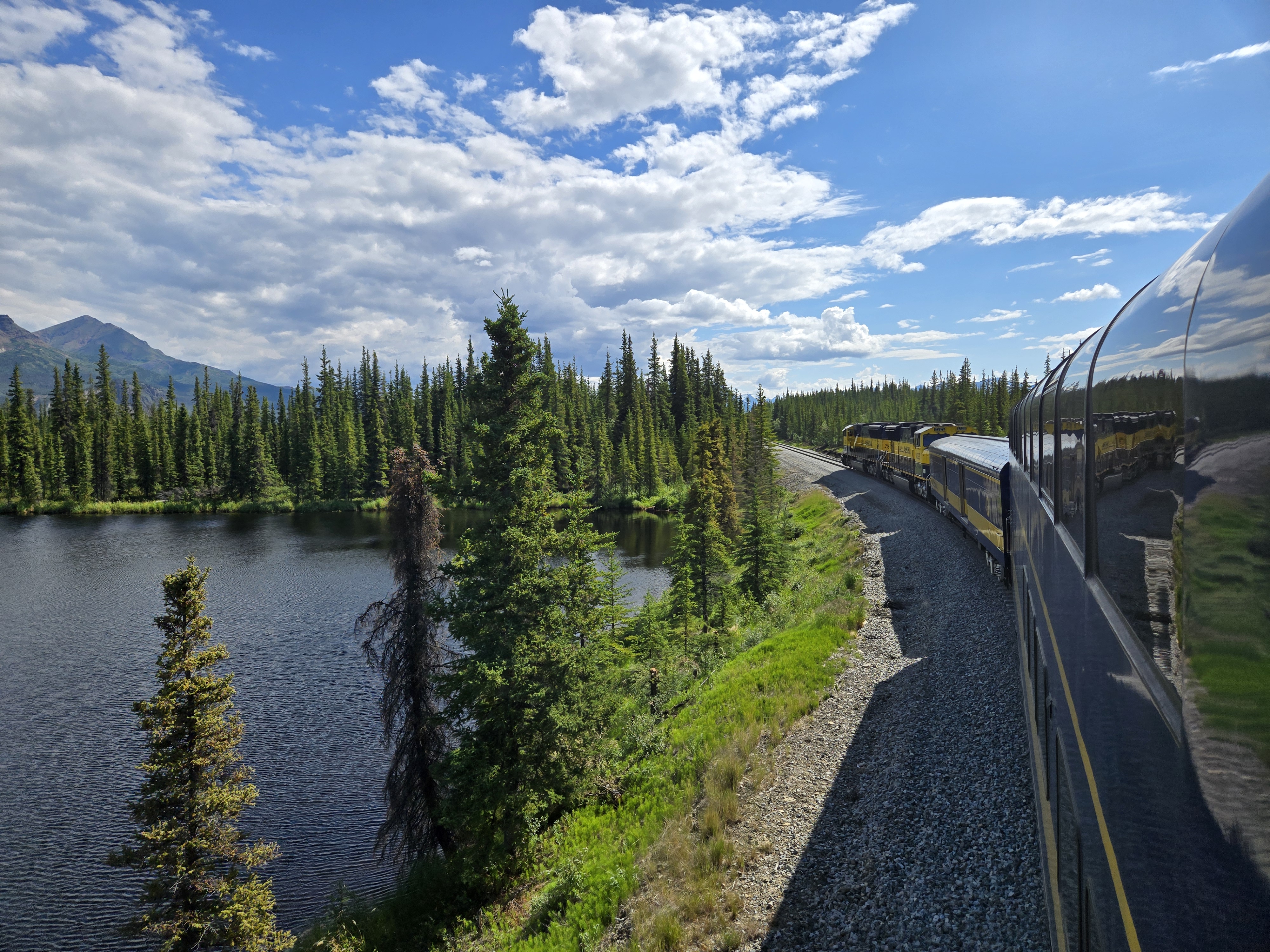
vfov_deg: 58.9
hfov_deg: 73.9
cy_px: 476
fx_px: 844
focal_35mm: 23
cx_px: 635
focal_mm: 5.4
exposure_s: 1/2289
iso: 25
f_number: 1.8
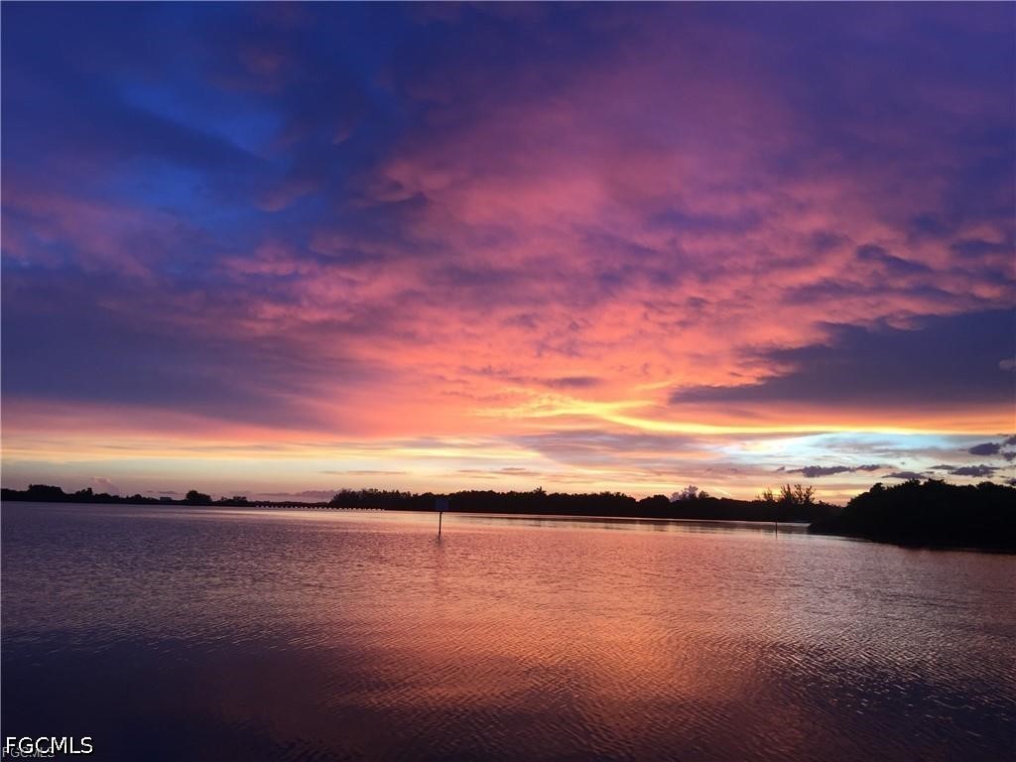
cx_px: 508
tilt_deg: +6.8
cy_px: 381
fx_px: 851
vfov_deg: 48.2
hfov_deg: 61.7
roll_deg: -2.4
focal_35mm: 29
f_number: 2.2
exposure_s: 1/60
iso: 40
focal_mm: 4.15
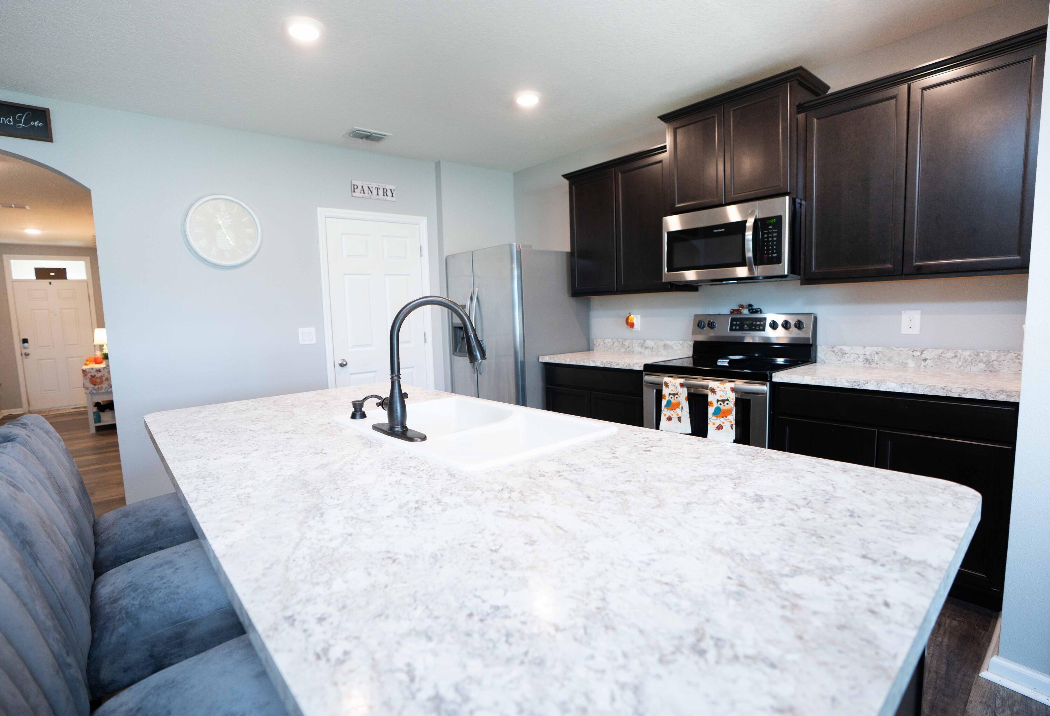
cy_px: 365
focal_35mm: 17
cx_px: 503
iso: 640
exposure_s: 1/125
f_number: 2.8
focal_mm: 16
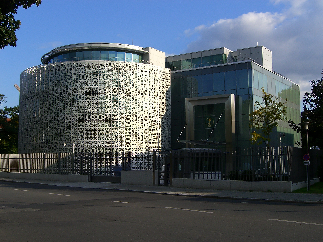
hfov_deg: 41.2
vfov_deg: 31.5
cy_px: 121
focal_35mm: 46
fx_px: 429
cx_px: 162
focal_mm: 9.5
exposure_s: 1/125
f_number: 8.8
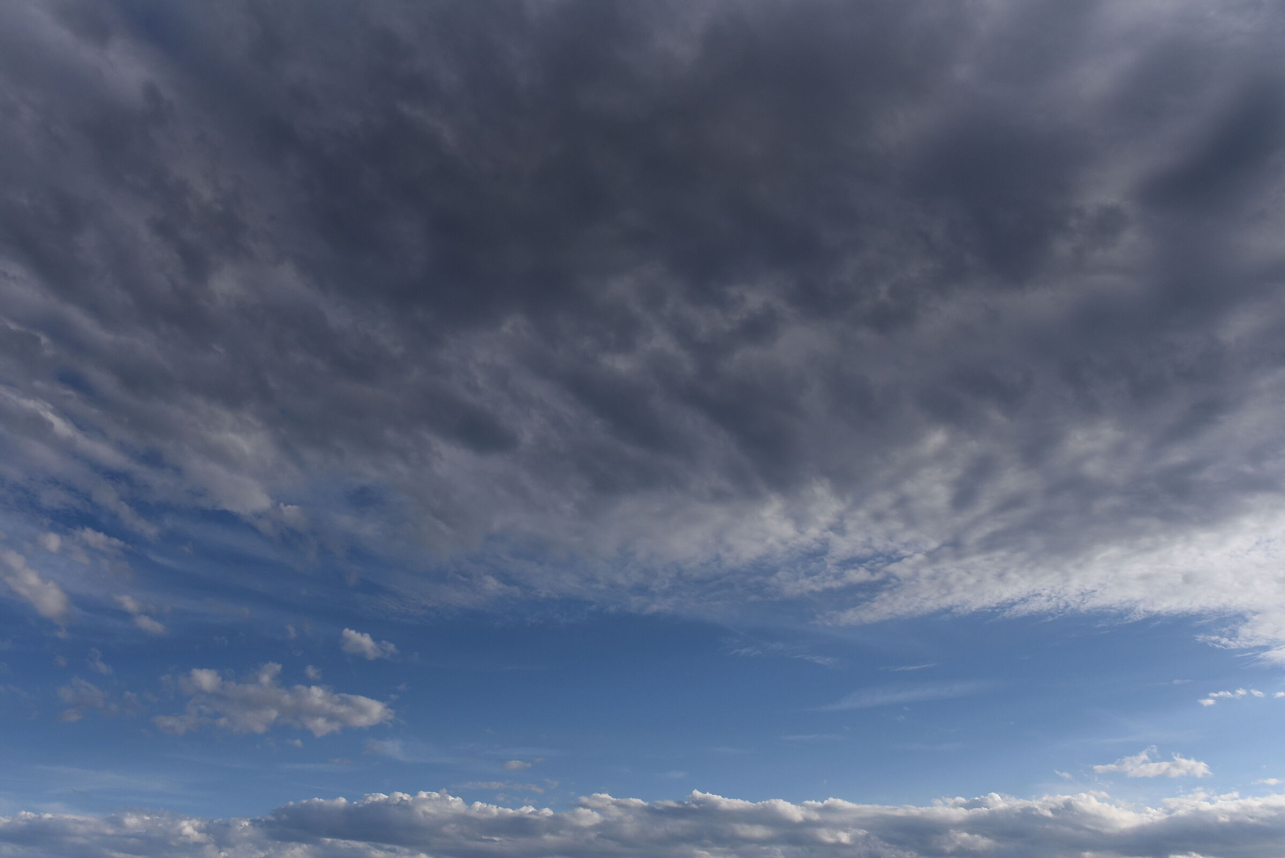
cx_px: 642
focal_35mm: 28
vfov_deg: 46.4
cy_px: 429
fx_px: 1000
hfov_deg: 65.5
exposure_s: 1/4000
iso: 500
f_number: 6.7
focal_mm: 28
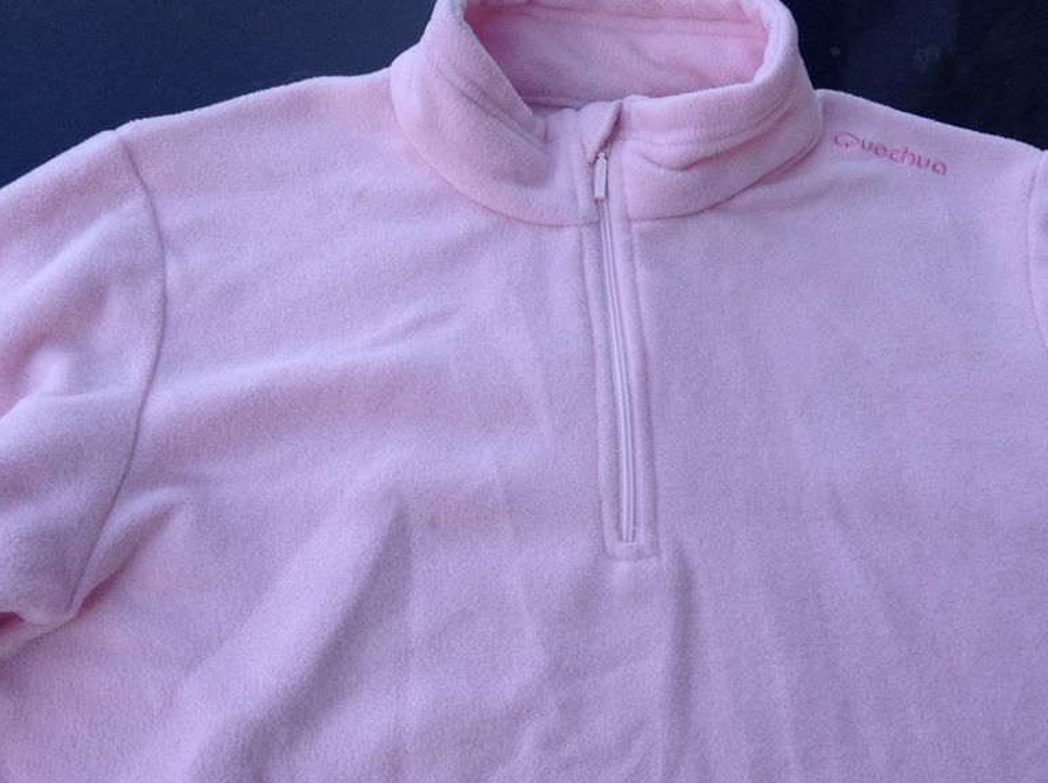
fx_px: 1300
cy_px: 379
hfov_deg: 43.9
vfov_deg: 33.5
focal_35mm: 43
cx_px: 562
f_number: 2.4
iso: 25
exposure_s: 1/135
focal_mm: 3.3
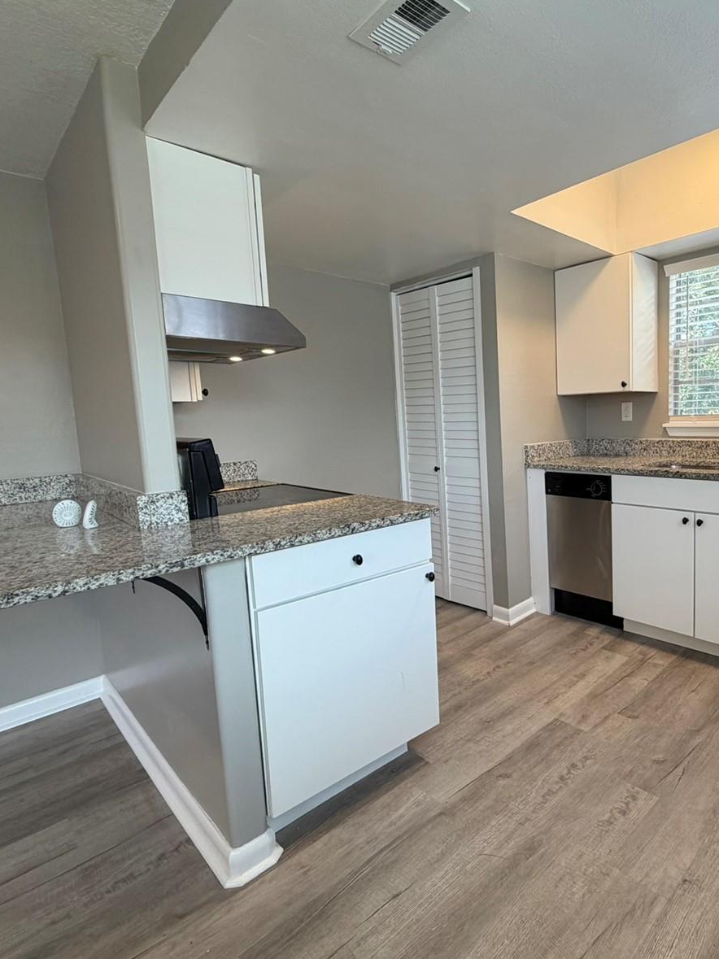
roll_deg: +1.7
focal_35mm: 19
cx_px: 526
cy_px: 472
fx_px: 526
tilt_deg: -6.8
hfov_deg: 65.1
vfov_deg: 84.7
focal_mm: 2.22
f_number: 2.2
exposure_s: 1/120
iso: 125
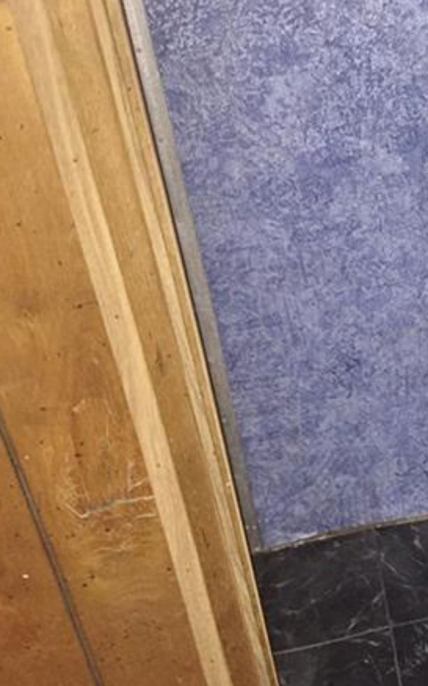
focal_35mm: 45
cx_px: 484
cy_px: 336
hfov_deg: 26.1
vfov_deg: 44.4
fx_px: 840
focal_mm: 4.15
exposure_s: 1/16
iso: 250
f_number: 2.2
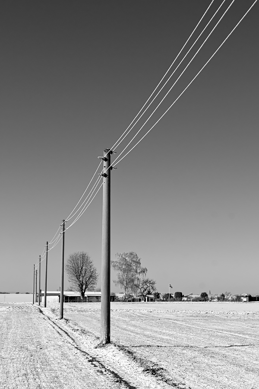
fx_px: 680
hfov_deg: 21.6
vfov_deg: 31.9
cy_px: 194
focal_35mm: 63
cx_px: 130
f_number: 8
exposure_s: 1/800
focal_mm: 42
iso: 200
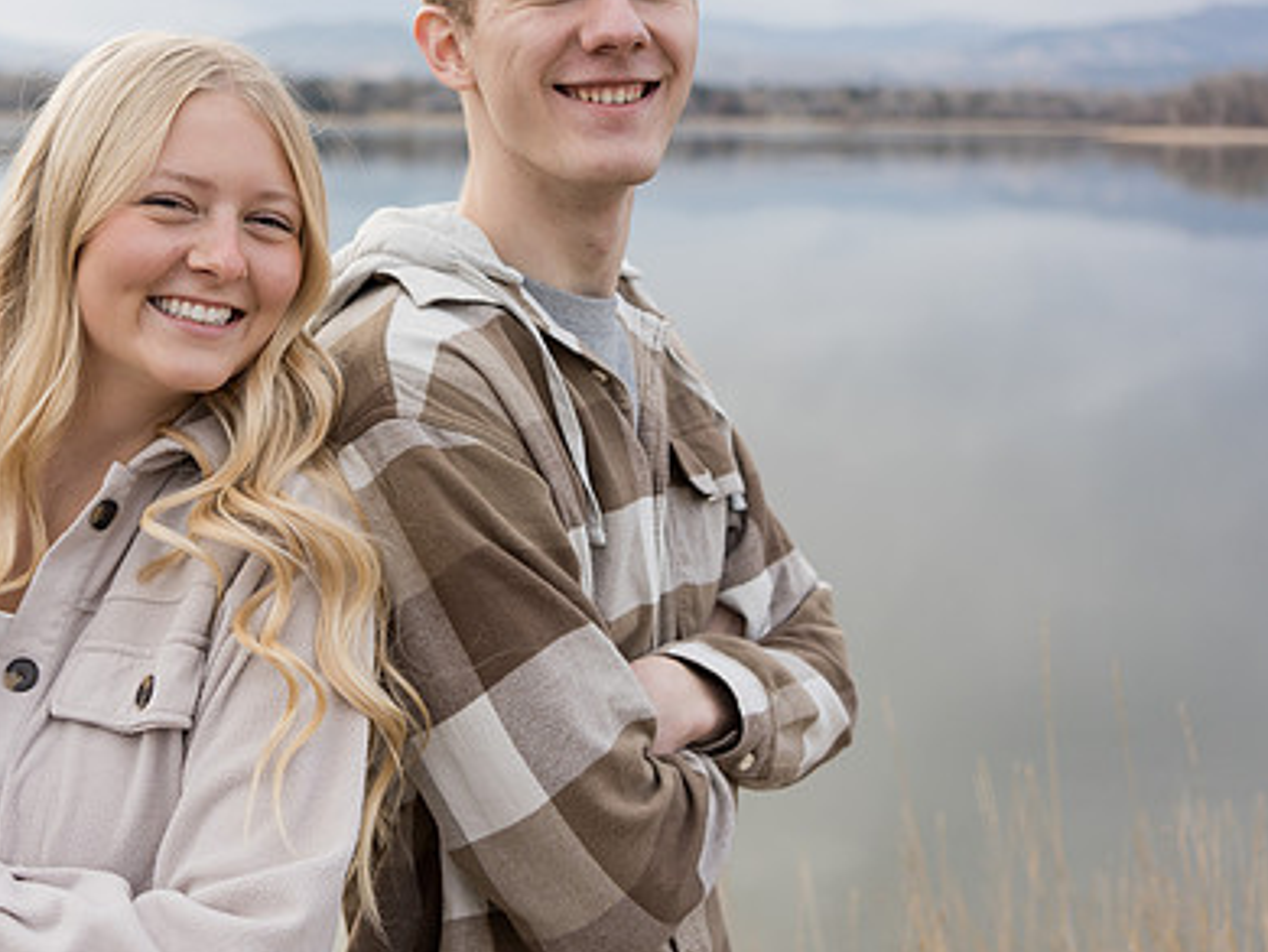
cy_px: 388
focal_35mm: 50
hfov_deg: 37.7
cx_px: 406
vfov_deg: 29.1
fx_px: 1833
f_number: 2.8
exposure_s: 1/320
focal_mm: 35
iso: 200
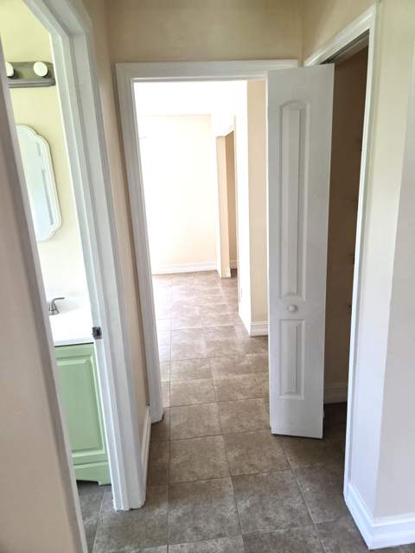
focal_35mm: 23
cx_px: 208
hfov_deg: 58.9
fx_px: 368
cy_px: 276
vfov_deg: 73.9
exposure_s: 1/120
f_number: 1.8
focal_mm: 5.4
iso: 160
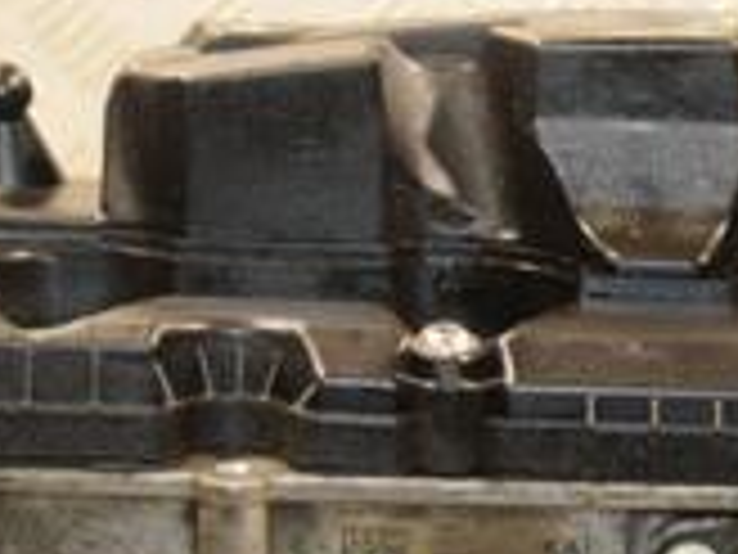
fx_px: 3155
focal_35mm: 148
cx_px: 702
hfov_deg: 13.2
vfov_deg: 9.9
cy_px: 581
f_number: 5
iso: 800
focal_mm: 28
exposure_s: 1/100
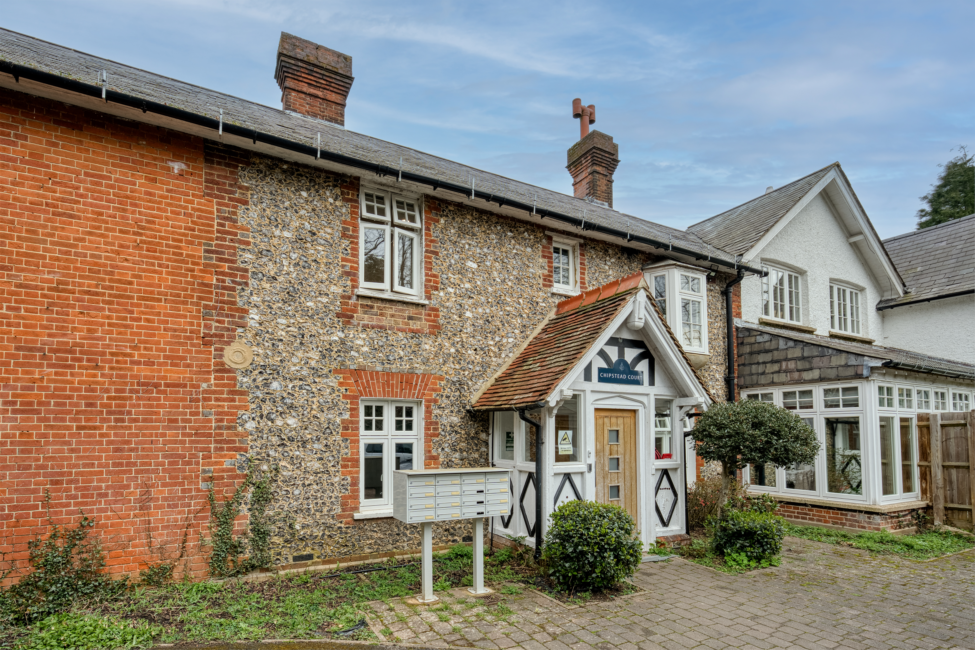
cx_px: 488
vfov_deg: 73.7
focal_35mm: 16
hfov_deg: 96.7
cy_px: 325
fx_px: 433
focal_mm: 16
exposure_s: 1/50
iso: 200
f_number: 11
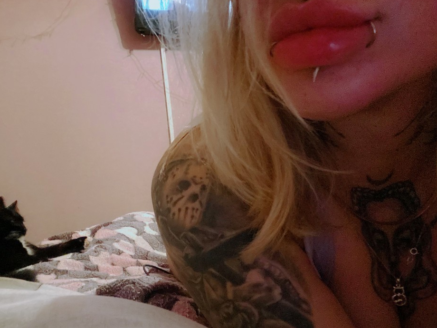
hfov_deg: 56.4
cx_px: 173
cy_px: 215
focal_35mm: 32
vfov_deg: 43.6
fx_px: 404
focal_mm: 2.71
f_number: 2.2
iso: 1600
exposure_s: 1/17
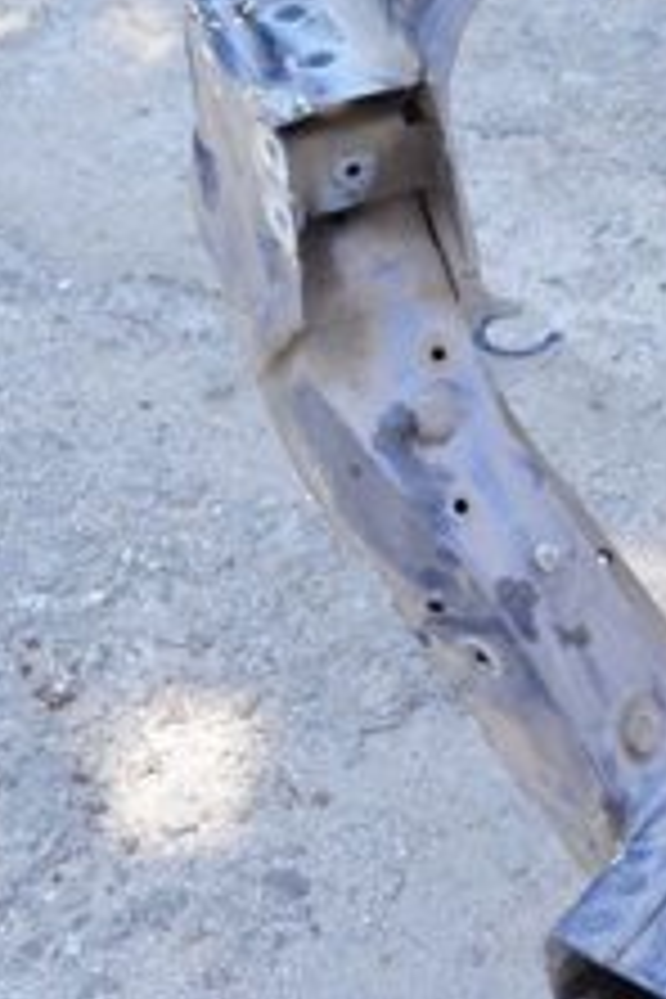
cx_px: 904
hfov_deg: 13.8
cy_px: 232
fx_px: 2636
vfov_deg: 21.3
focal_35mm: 95
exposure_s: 1/125
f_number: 5.6
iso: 360
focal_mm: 22
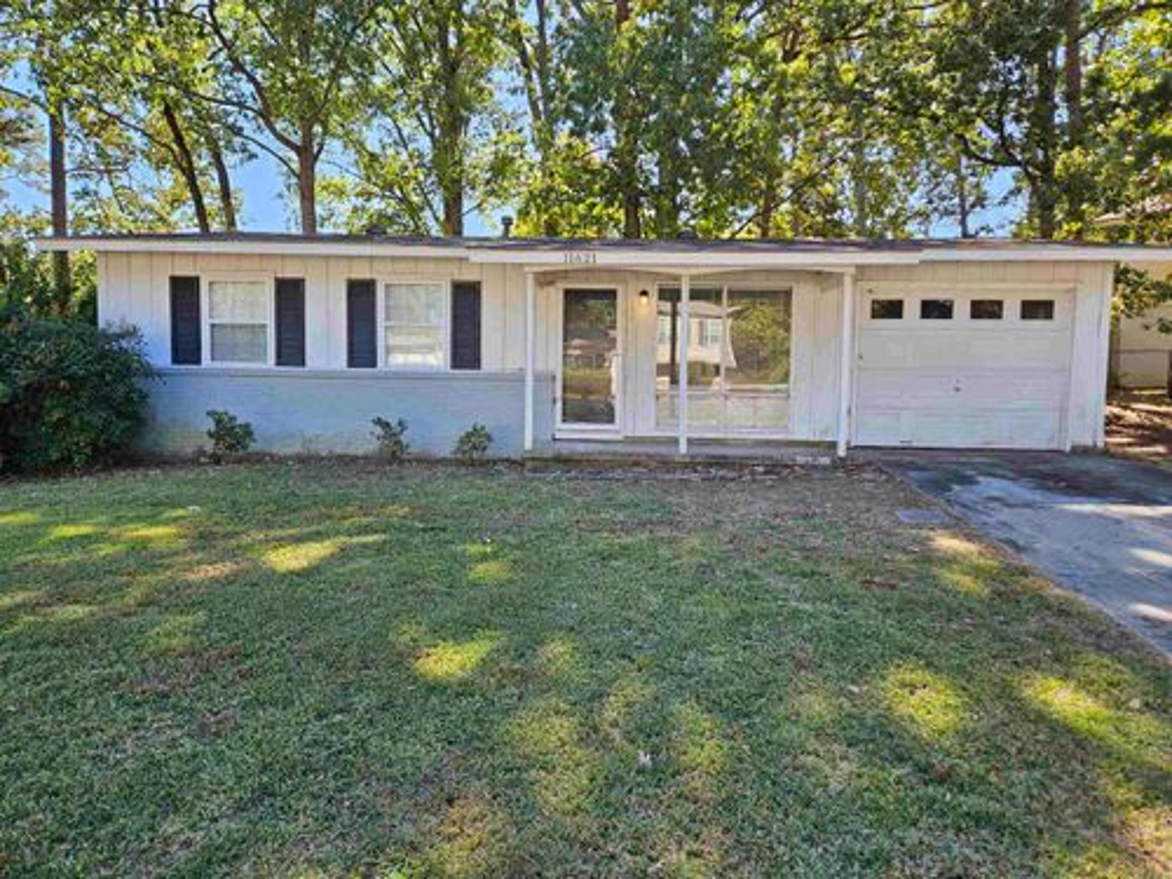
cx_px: 586
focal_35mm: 23
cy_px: 440
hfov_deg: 73.9
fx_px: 779
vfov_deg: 58.9
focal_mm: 5.4
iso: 25
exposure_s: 1/245
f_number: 1.8
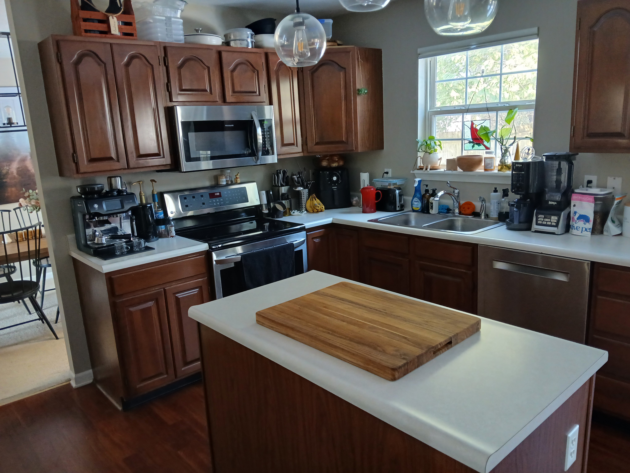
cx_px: 315
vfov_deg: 53.1
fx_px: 473
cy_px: 236
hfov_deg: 67.3
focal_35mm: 26
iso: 250
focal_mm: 3.98
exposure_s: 1/40
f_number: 1.8
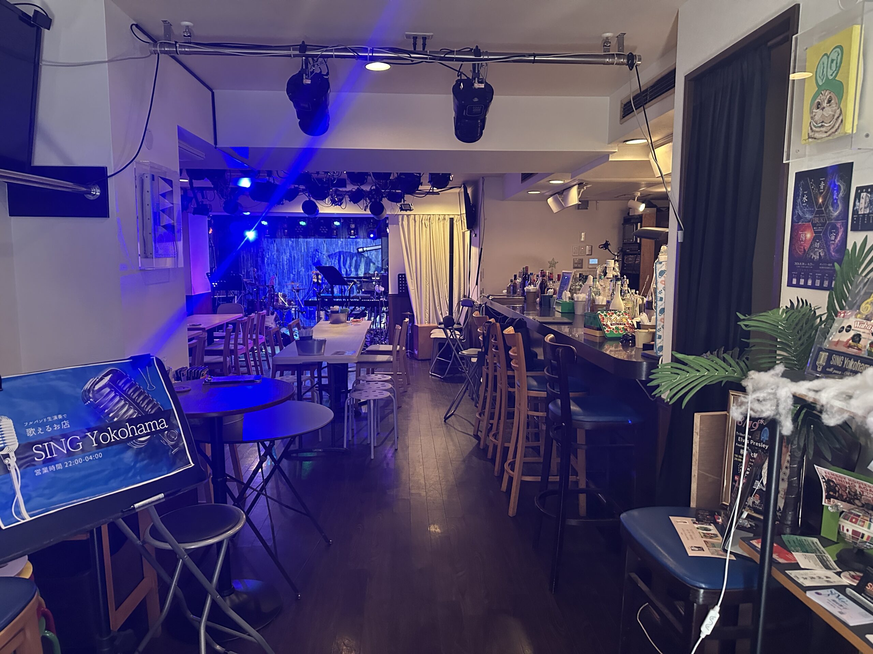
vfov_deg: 56.8
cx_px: 436
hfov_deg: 71.6
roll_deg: +0.0
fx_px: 605
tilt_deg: -7.5
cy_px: 327
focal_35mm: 24
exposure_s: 1/60
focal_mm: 6.86
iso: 800
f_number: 1.78
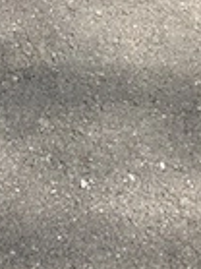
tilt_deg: -18.0
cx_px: -19
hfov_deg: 10.6
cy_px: -375
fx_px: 1070
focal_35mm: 138
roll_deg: -0.4
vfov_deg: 11.7
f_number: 1.78
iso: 80
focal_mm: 6.86
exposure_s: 1/1272
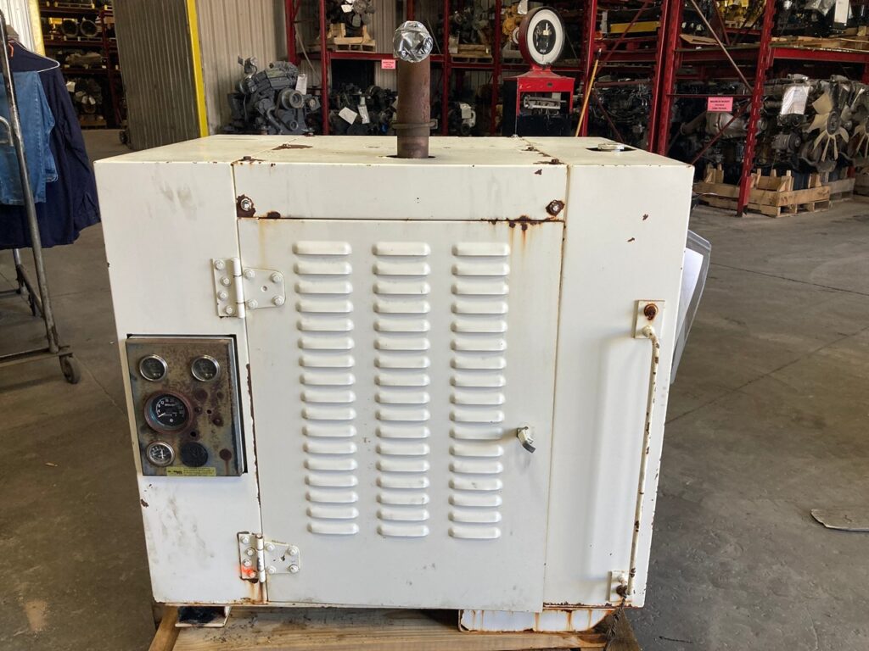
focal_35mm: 28
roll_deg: -0.9
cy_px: 326
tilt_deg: -18.5
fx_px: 703
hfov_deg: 63.4
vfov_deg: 49.7
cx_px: 434
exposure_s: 1/120
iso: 64
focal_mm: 3.99
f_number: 1.8
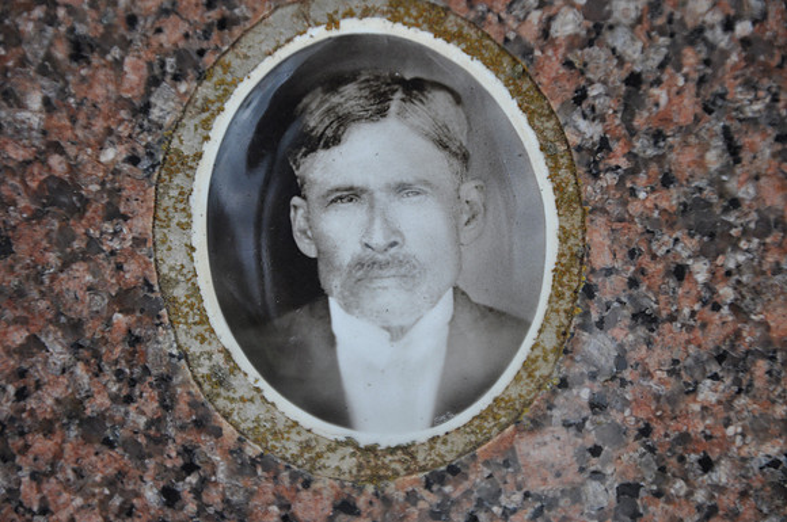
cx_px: 394
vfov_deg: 8.7
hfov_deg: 13.1
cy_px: 261
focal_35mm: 158
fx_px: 3438
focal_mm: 105
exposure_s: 1/125
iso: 320
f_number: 5.6
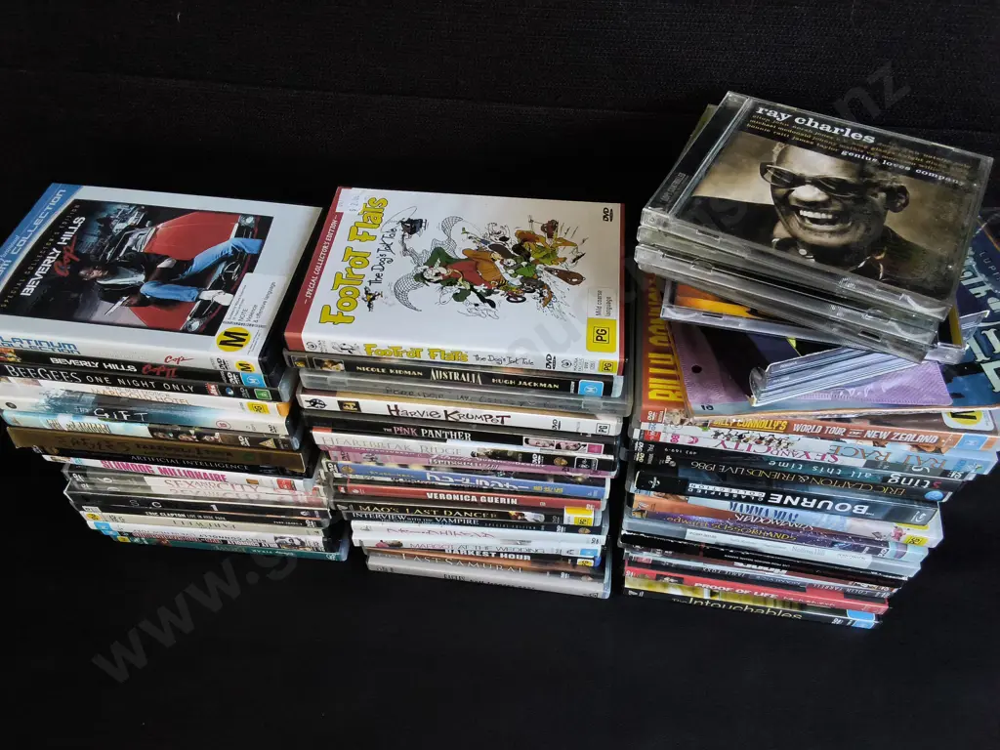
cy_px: 375
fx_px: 780
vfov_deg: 51.4
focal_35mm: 27
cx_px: 500
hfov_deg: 65.3
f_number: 2
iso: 200
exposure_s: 1/120
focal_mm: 2.87
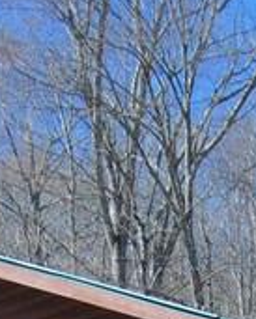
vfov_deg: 12.1
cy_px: 586
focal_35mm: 146
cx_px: 92
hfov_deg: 10.6
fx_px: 1382
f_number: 3
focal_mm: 4.5
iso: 80
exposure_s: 1/640
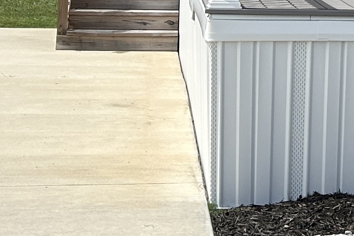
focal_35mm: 148
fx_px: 1455
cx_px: 554
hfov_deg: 13.0
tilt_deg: +3.3
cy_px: -166
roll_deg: -2.4
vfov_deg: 8.9
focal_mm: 5.7
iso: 50
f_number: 1.5
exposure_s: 1/4444
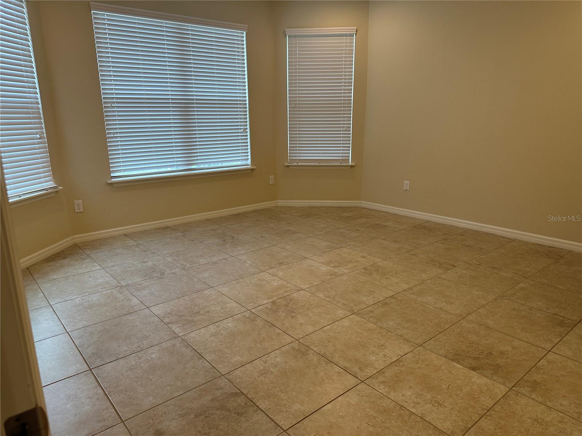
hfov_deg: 71.6
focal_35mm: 24
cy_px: 218
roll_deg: +0.6
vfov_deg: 56.8
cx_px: 291
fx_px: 404
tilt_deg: -13.4
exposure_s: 1/120
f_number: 1.78
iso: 100
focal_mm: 6.86
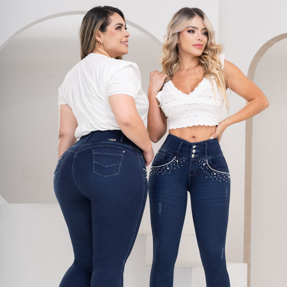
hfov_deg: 19.3
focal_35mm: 90
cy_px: 194
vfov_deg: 19.2
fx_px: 844
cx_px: 144
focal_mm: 70
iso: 125
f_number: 7.1
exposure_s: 1/160
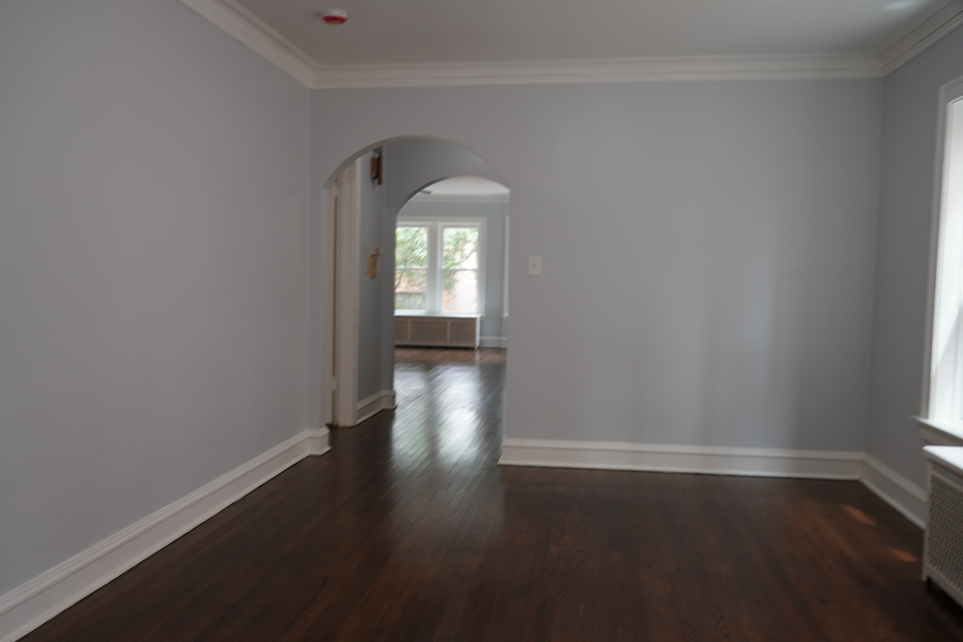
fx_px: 802
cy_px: 321
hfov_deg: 61.9
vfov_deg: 43.6
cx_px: 482
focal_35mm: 30
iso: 200
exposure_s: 1/25
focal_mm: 20
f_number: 4.5
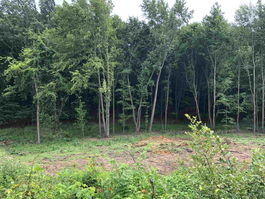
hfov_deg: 63.4
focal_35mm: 28
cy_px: 100
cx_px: 132
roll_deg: +0.1
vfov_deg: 49.7
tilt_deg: -2.3
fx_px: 214
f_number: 1.8
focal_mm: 4
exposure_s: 1/350
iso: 20
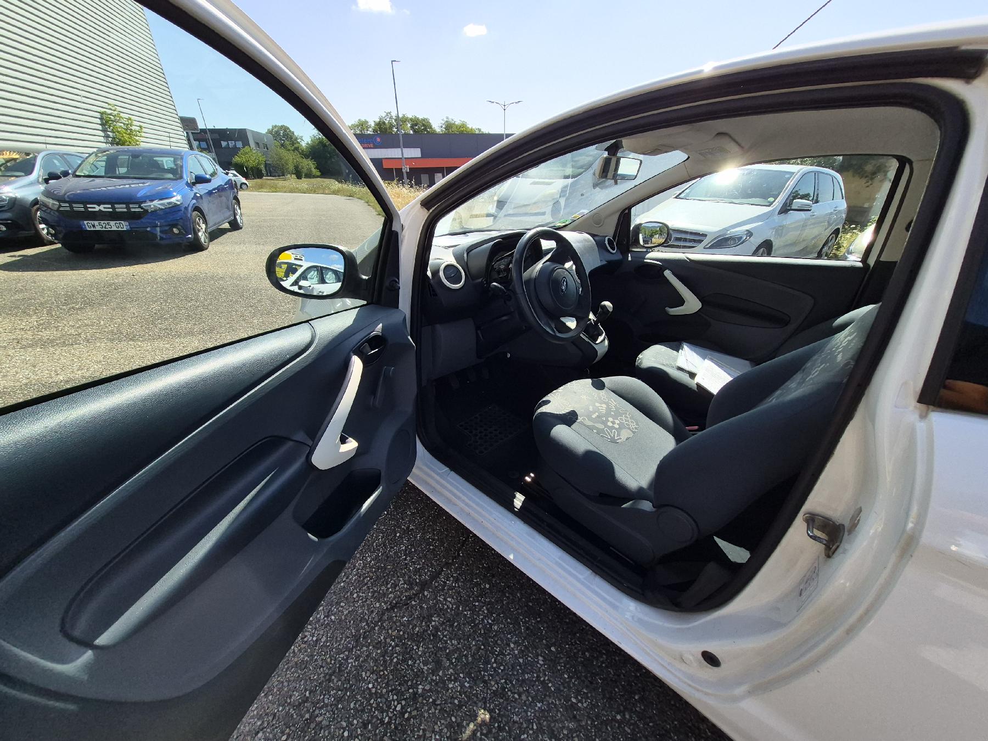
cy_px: 370
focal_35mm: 13
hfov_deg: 106.2
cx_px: 494
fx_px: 371
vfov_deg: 89.9
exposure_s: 1/1667
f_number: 2.2
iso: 40
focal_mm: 1.74
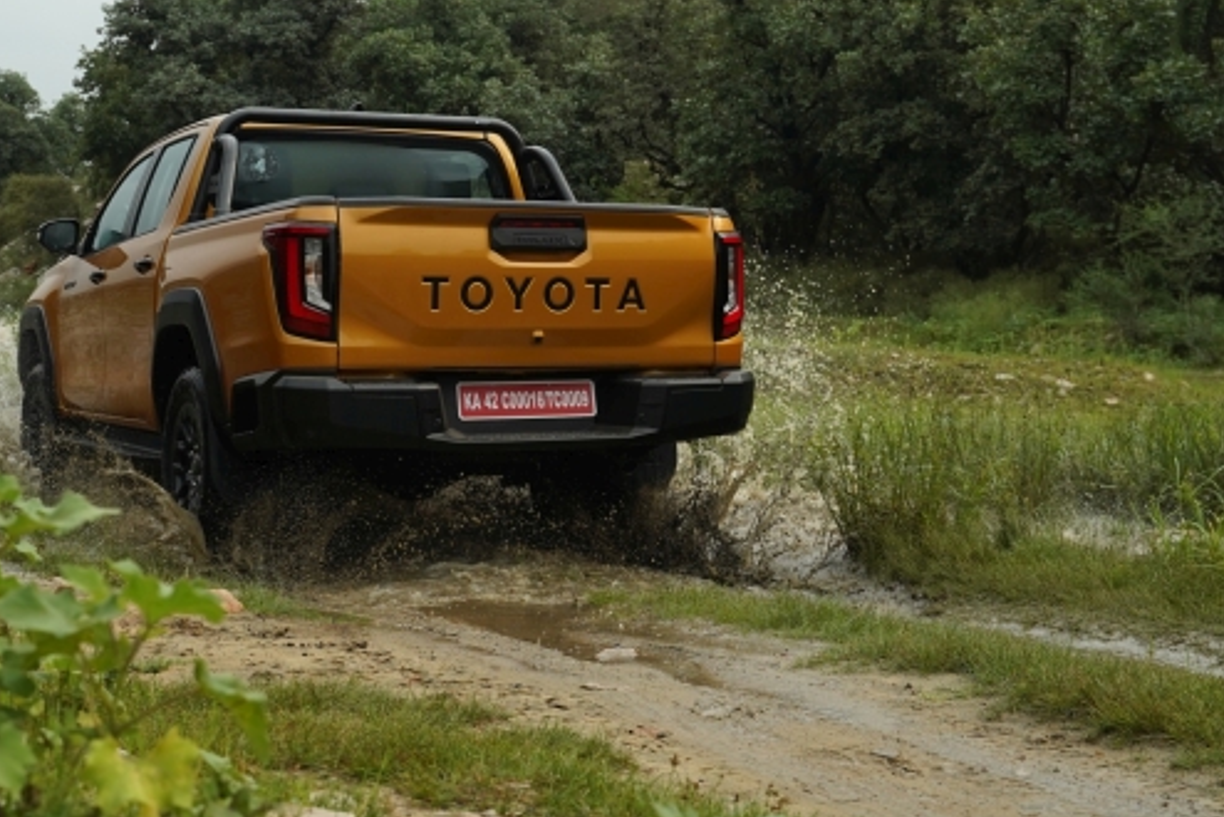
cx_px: 501
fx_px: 1871
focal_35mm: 55
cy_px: 229
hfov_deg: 36.1
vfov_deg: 24.4
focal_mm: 34
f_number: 5
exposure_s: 1/800
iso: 640
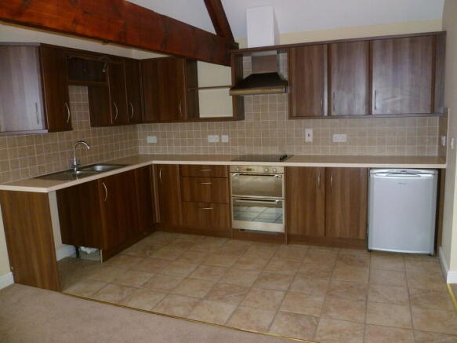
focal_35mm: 28
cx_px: 228
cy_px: 172
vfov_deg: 49.7
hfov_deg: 63.5
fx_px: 370
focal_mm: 5
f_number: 2.8
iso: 320
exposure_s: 1/30
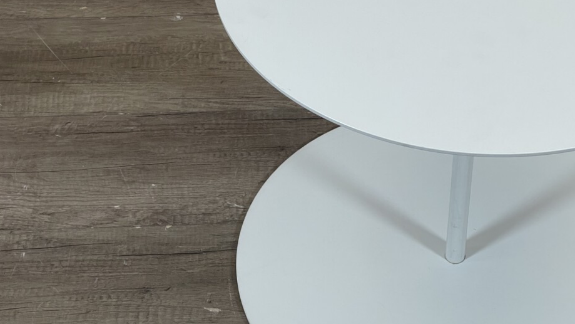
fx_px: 1387
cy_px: 149
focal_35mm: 91
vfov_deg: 13.3
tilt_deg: -47.5
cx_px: 332
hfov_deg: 23.4
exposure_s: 1/99
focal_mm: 7.5
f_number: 2.2
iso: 80
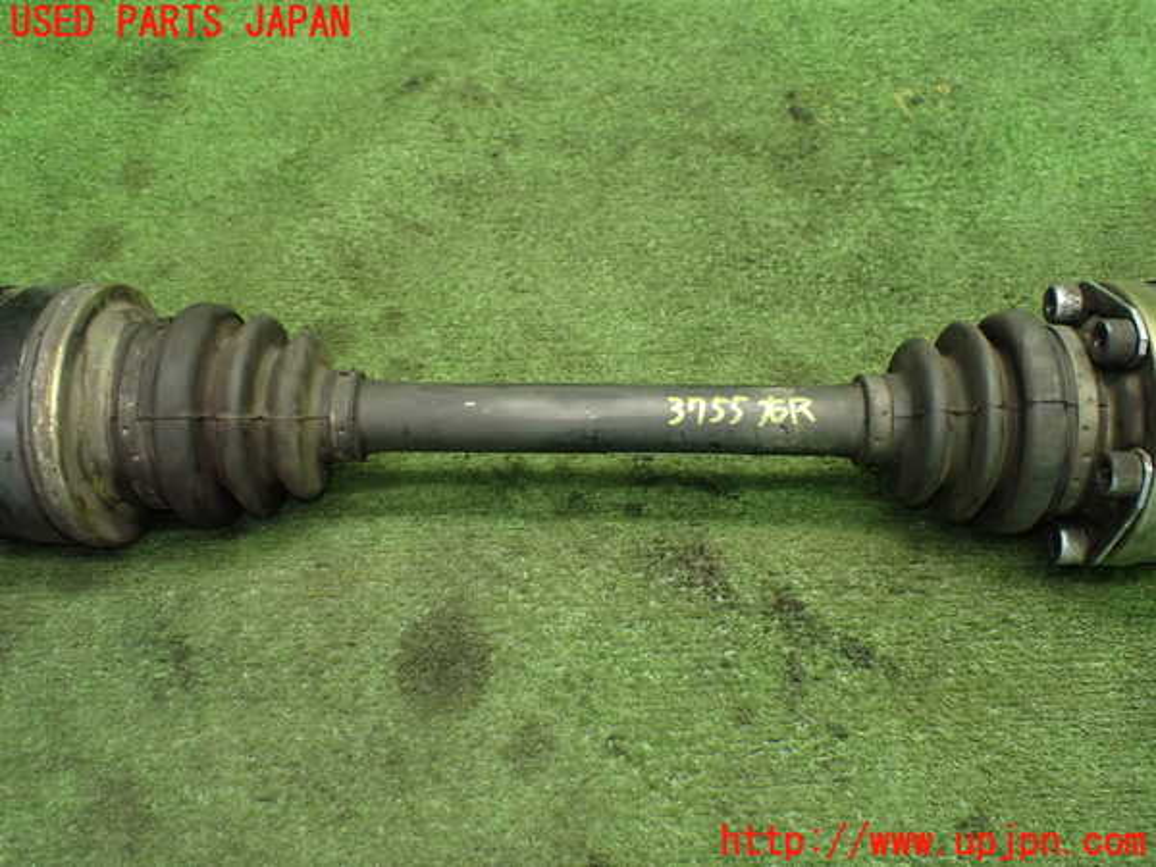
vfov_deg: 46.8
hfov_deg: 60.0
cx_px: 578
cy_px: 434
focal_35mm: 30
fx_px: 1002
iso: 800
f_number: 2.3
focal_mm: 5.4
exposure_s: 1/80
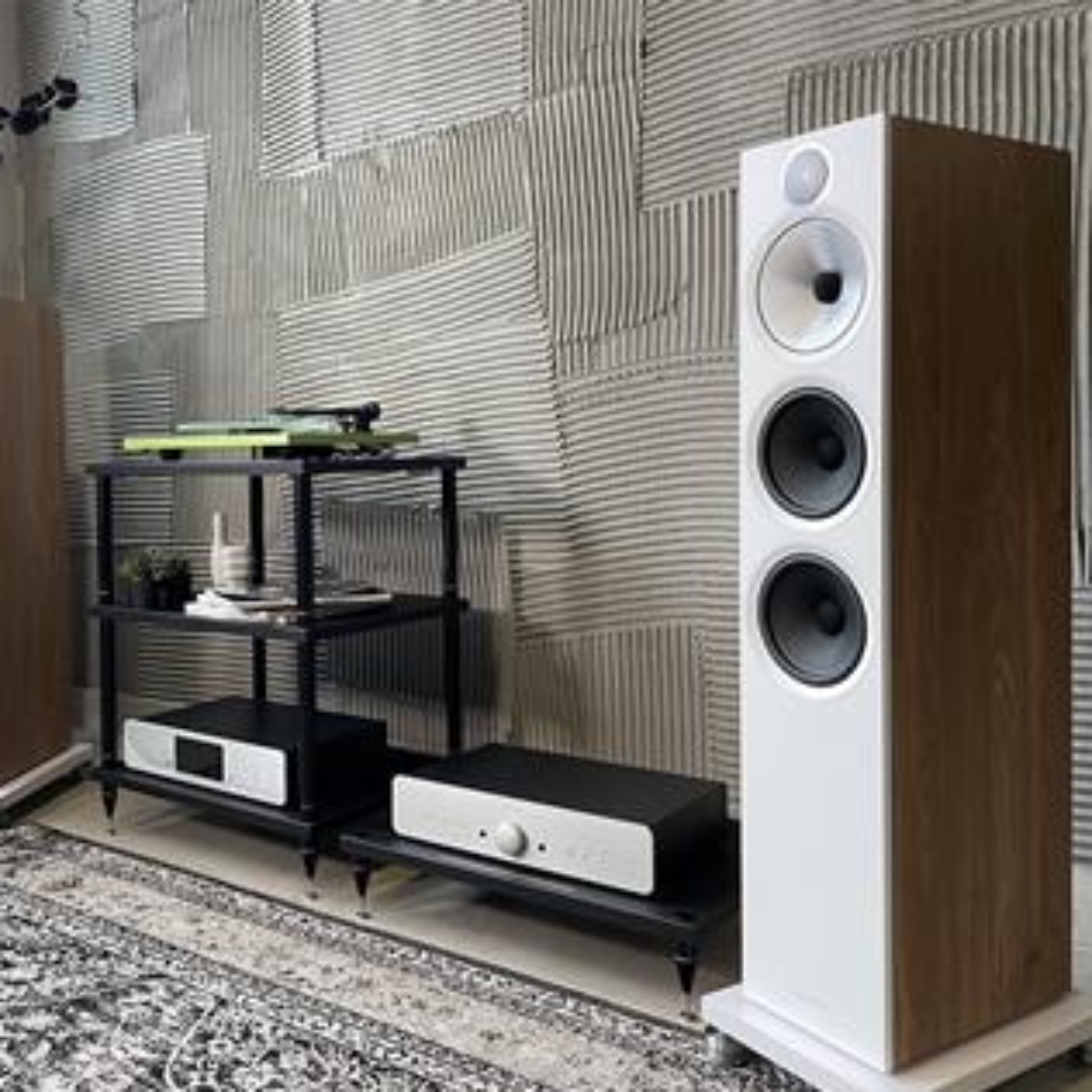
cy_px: 549
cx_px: 377
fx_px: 1106
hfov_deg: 51.7
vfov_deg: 52.5
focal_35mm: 31
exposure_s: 1/86
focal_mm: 4.2
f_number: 1.6
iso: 125
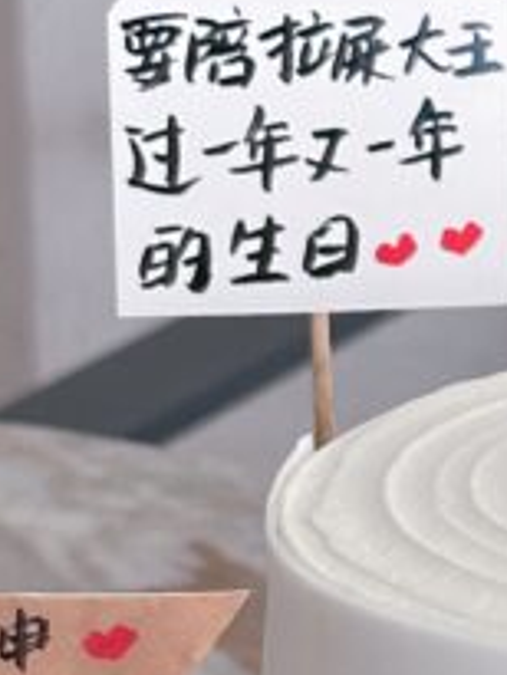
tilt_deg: -20.2
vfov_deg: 8.2
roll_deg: -1.1
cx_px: 734
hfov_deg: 6.1
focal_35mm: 240
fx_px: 4682
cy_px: 635
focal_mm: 6.86
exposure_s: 1/50
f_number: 1.78
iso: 64
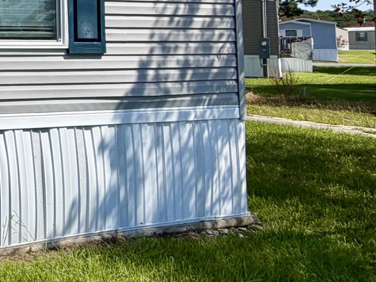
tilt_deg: +1.8
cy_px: 22
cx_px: -190
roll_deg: +0.2
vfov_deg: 29.5
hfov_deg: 27.6
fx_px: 510
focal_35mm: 47
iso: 20
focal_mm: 2.22
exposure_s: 1/914
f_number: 2.2
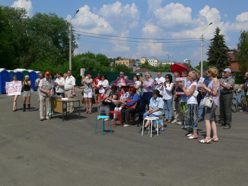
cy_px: 93
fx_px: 251
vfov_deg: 40.7
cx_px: 124
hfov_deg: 52.6
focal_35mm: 35
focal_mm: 7.4
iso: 80
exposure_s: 1/500
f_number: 6.3
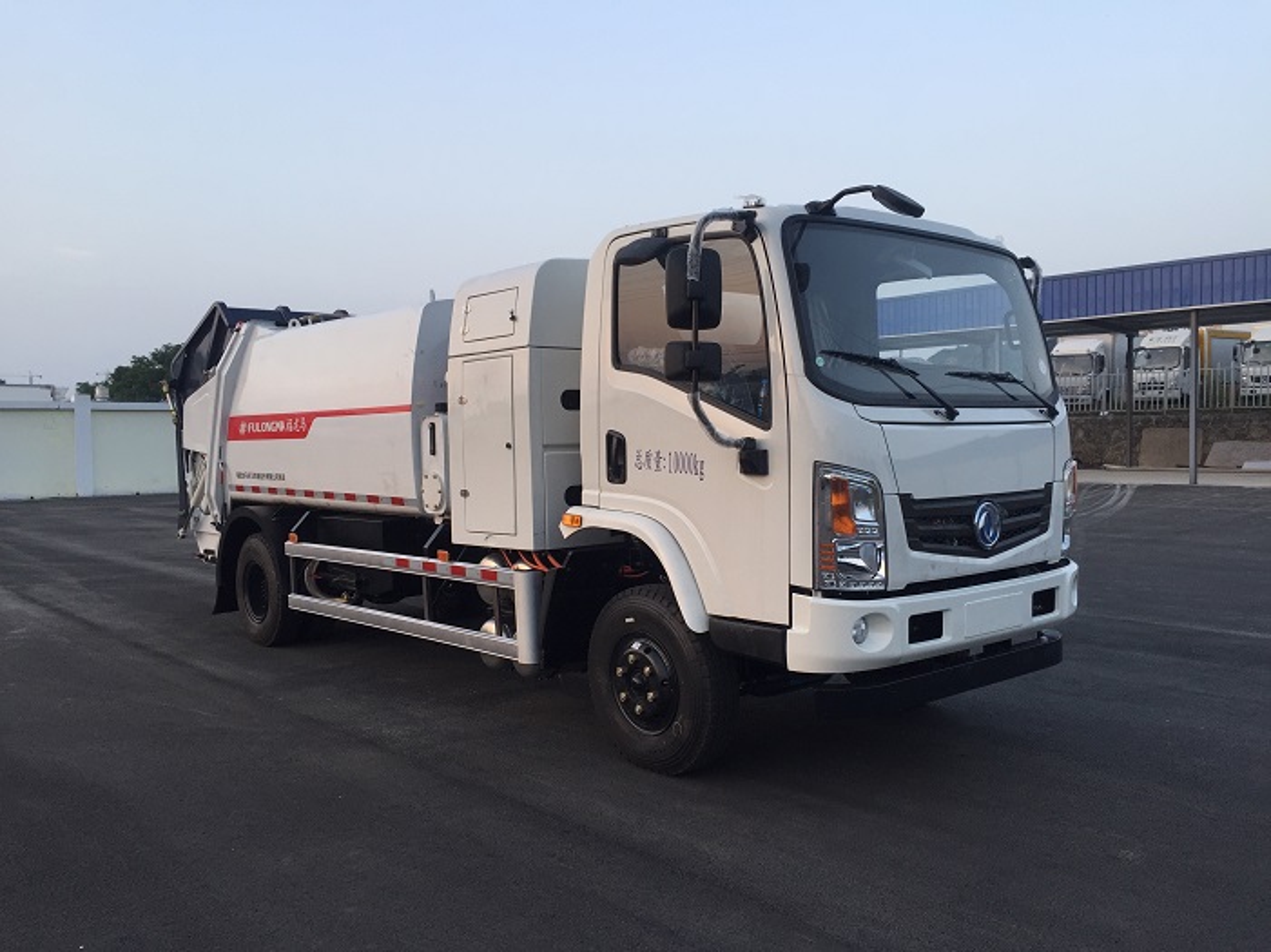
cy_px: 476
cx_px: 636
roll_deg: -0.3
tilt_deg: -1.1
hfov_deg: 61.7
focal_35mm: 29
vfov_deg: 48.2
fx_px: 1064
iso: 32
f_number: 2.2
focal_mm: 4.15
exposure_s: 1/60
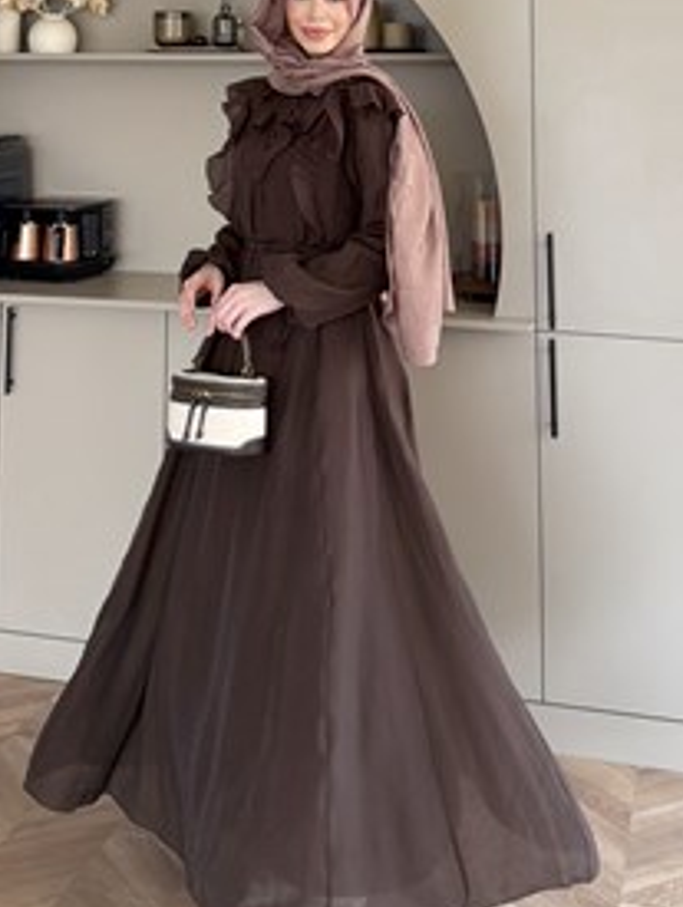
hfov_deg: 39.7
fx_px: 945
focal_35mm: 36
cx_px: 323
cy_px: 338
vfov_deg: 50.8
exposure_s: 1/246
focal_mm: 6.76
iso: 250
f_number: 1.78
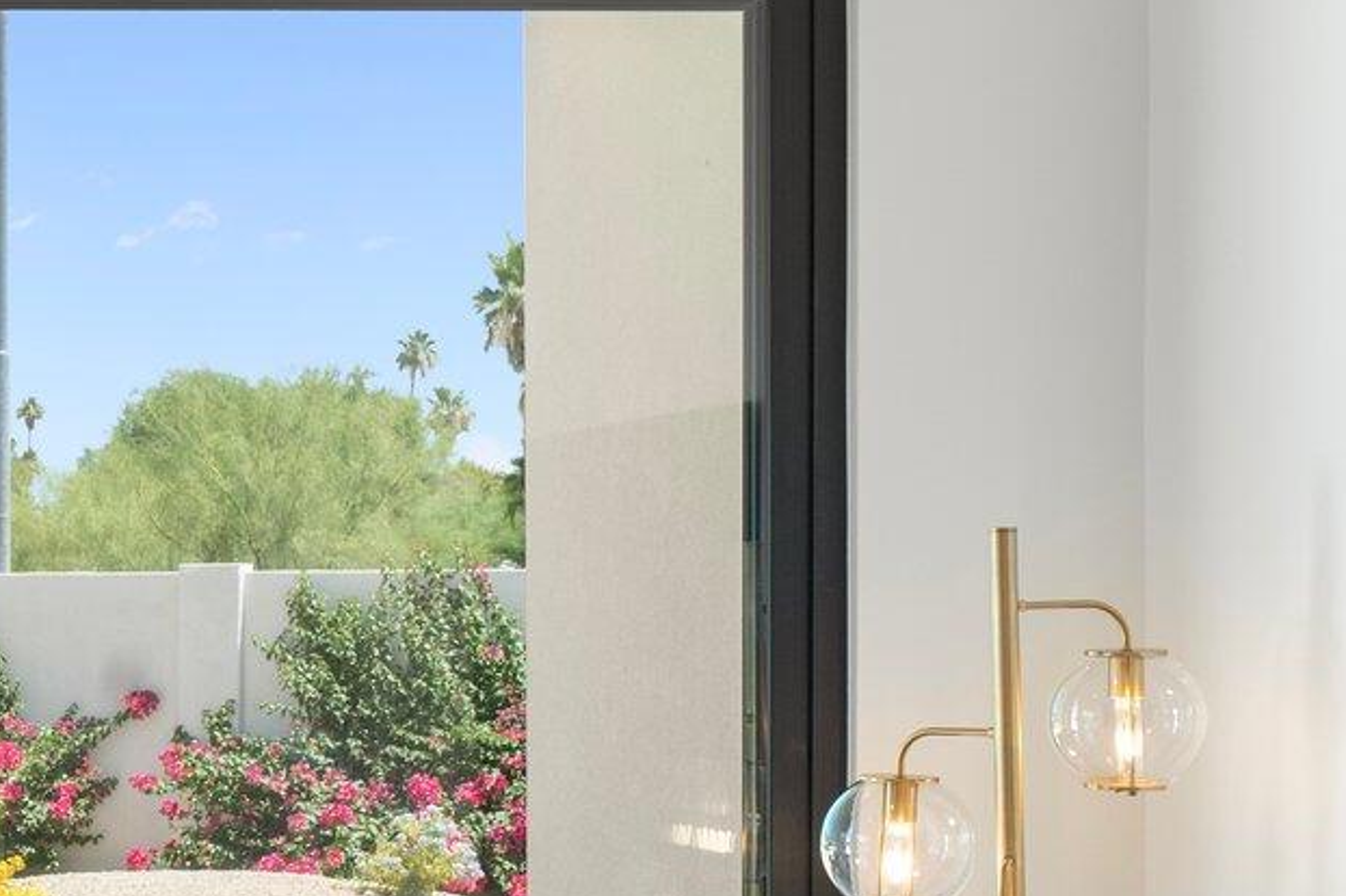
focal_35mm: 112
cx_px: -610
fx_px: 4185
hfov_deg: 16.8
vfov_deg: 12.2
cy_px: 620
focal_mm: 34
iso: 1000
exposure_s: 1/50
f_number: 8
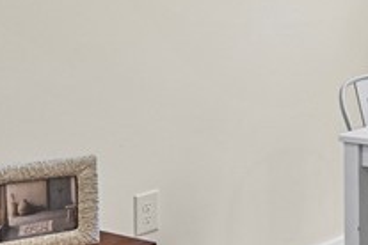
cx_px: 572
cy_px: -5
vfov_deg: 15.9
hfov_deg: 20.3
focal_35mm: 84
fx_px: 859
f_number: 4.5
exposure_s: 1/30
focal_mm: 16
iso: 800
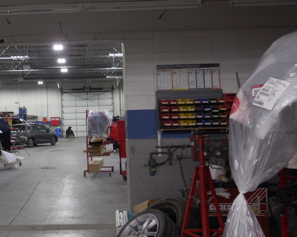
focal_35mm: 51
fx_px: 448
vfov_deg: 29.6
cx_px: 61
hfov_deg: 35.5
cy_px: 95
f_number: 3.2
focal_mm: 5.3
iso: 180
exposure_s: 1/30
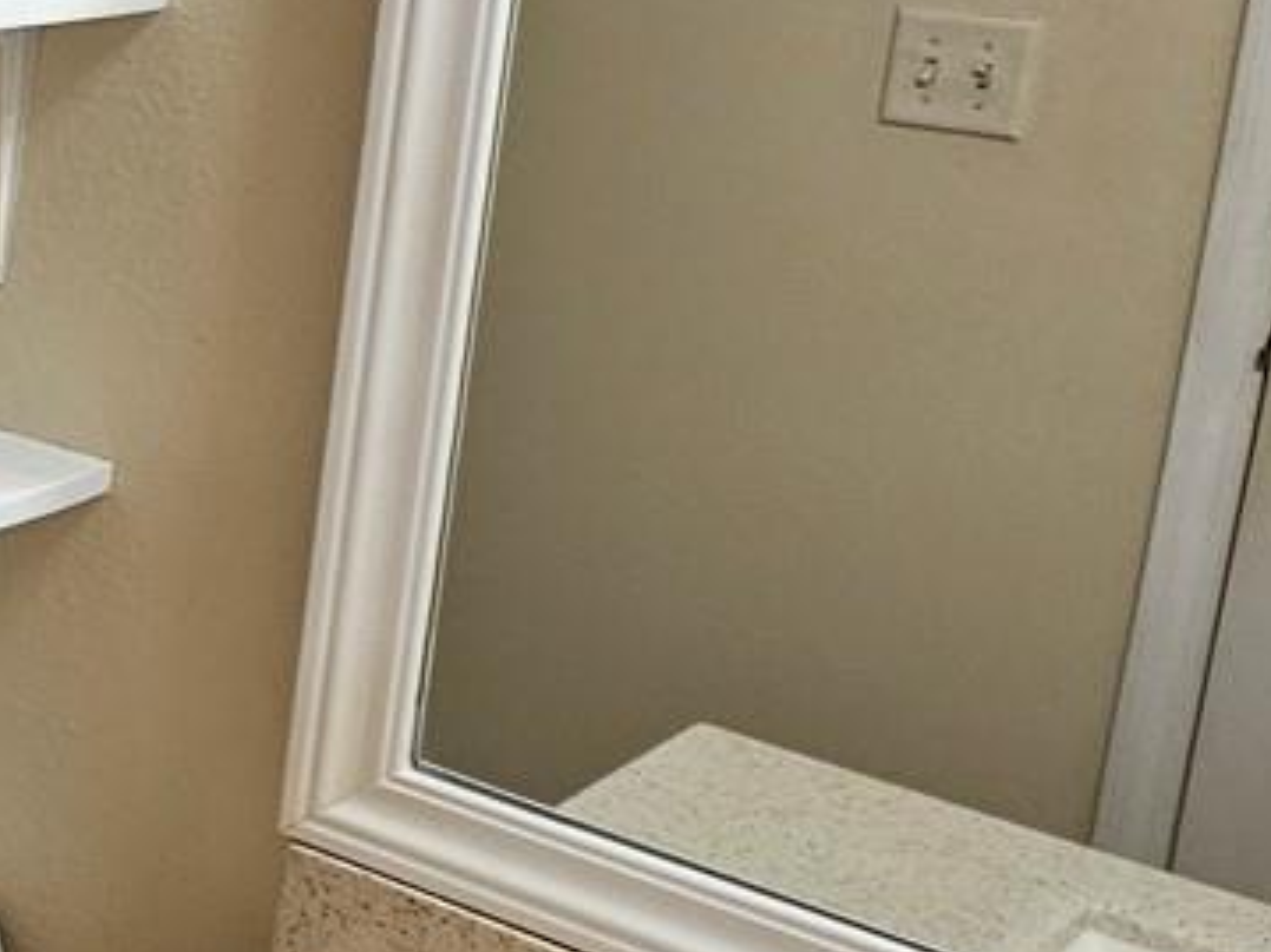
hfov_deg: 23.0
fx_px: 2129
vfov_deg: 24.8
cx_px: -860
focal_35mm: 58
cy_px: 173
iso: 125
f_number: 2.2
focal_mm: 2.2
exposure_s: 1/60
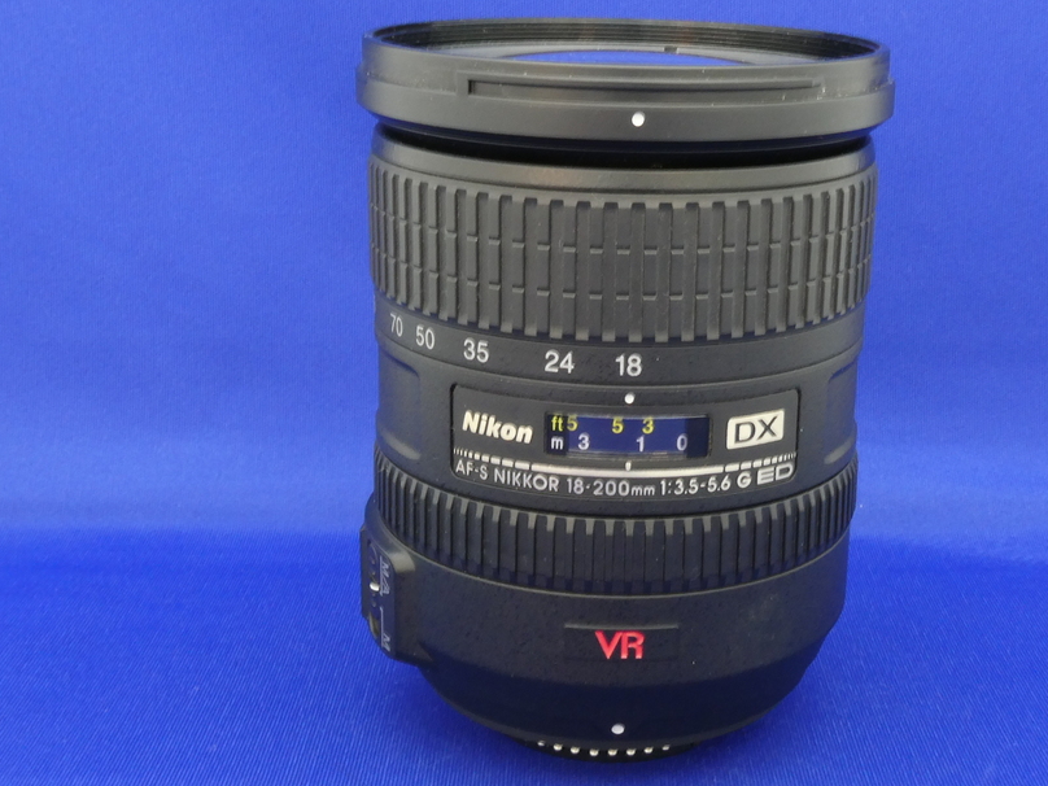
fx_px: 1574
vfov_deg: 28.0
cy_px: 384
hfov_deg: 36.7
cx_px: 613
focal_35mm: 52
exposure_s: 1
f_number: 8
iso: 200
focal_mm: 6.3
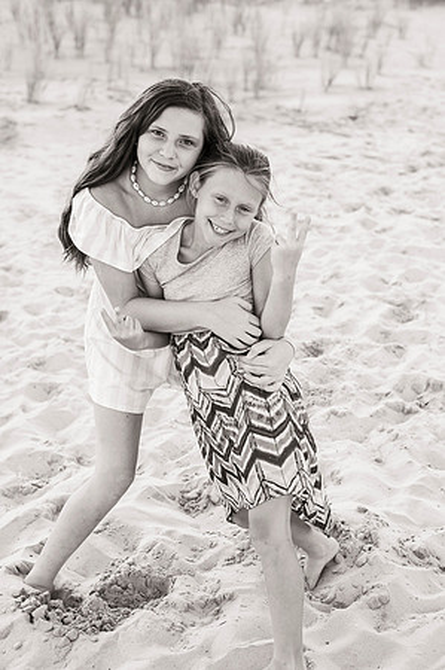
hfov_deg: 26.9
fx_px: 929
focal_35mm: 50
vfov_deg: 39.6
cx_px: 222
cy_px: 335
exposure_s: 1/500
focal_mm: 50
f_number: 4
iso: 640
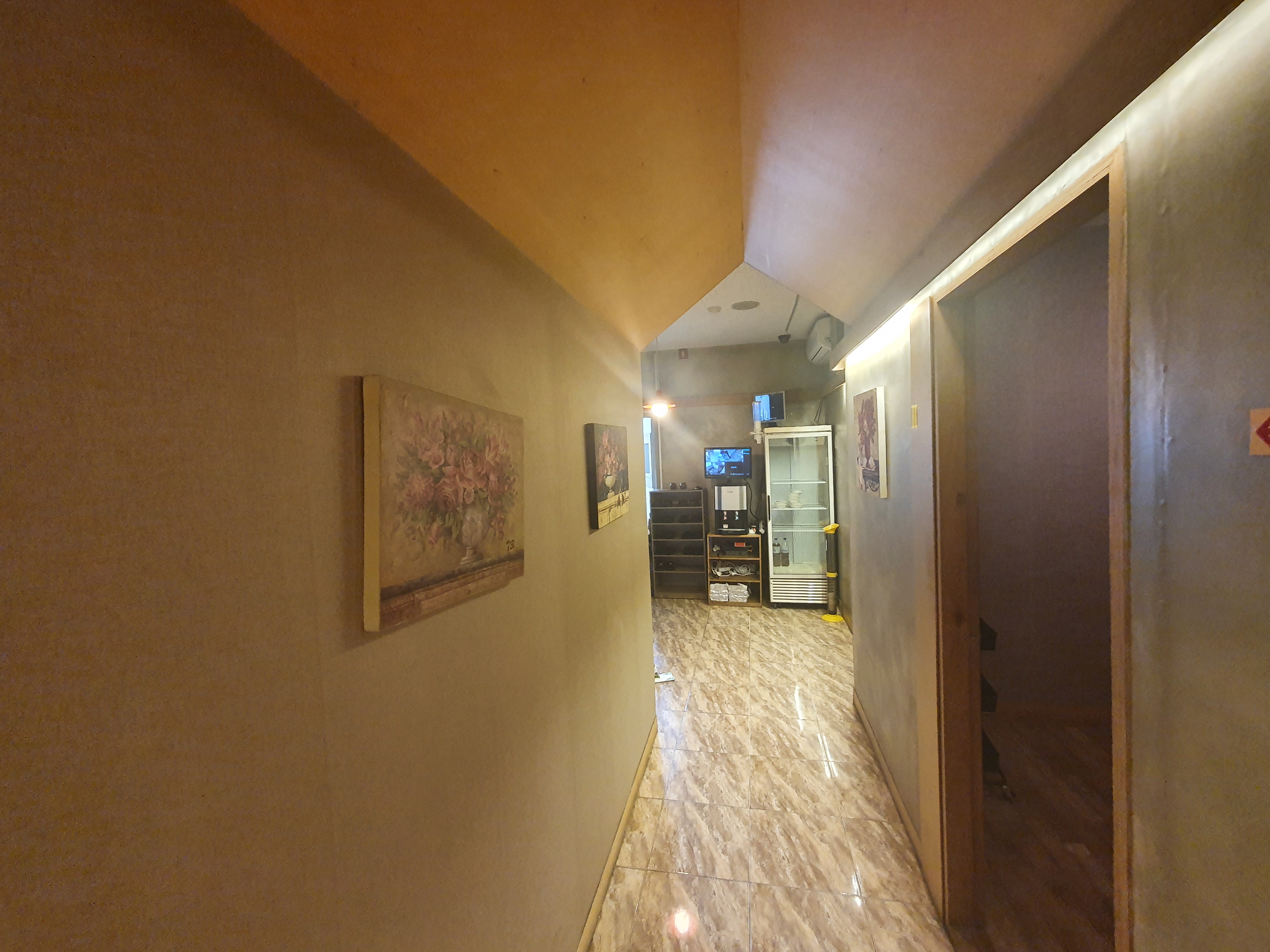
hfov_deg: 106.2
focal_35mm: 13
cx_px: 635
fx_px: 477
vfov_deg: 89.9
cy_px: 476
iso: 500
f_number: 2.2
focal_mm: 1.8
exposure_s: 1/30
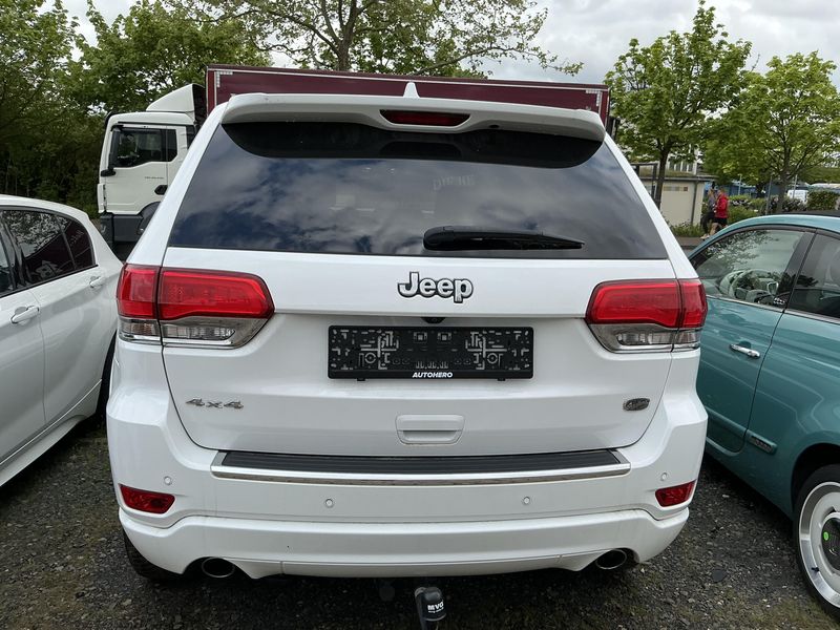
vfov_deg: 49.7
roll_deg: -0.5
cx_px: 420
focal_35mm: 28
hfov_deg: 63.4
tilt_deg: -10.6
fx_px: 679
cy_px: 315
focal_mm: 3
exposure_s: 1/781
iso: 25
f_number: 1.8
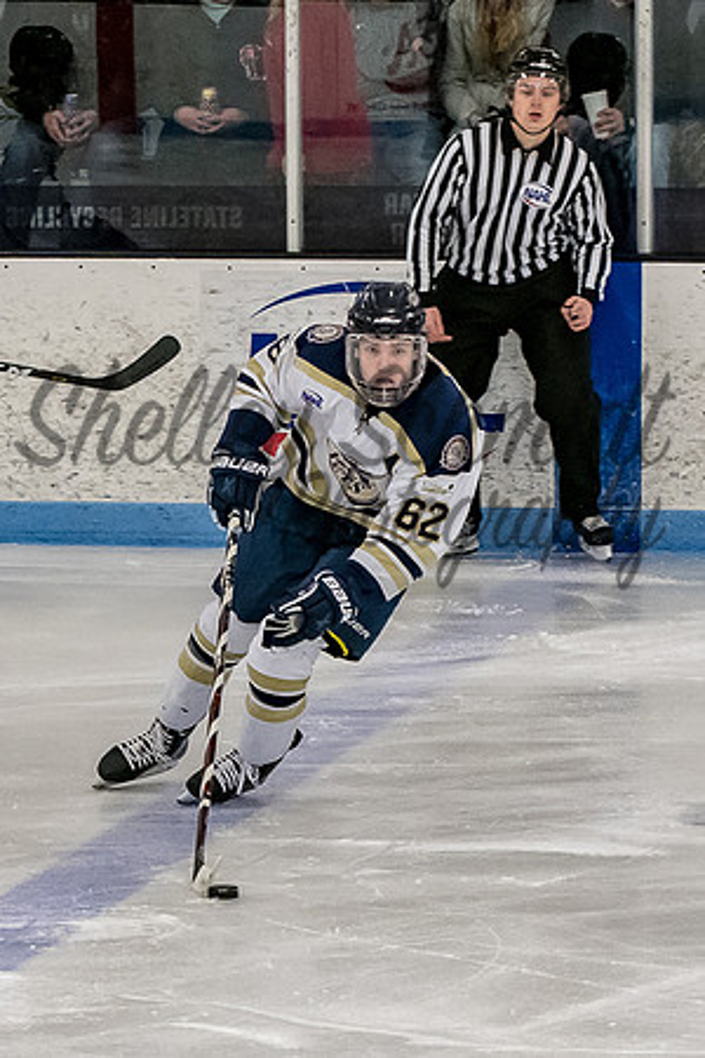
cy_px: 480
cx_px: 284
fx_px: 7750
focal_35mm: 264
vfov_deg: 7.8
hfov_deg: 5.2
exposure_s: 1/800
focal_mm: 80
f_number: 4
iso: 4000
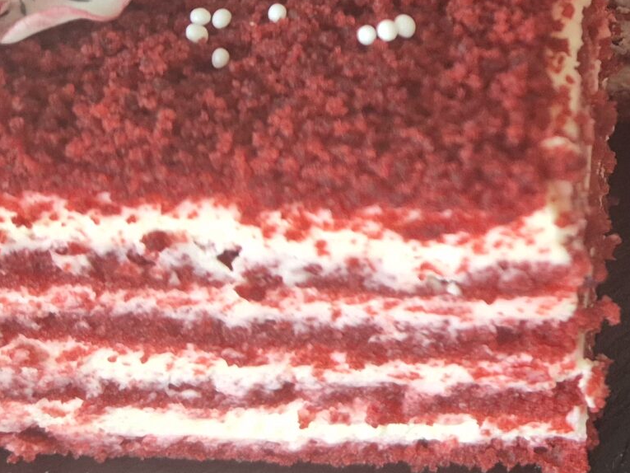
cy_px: 18
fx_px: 1402
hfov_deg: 24.0
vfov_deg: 18.7
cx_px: 657
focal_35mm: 77
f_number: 1.8
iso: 800
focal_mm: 5.4
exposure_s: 1/100
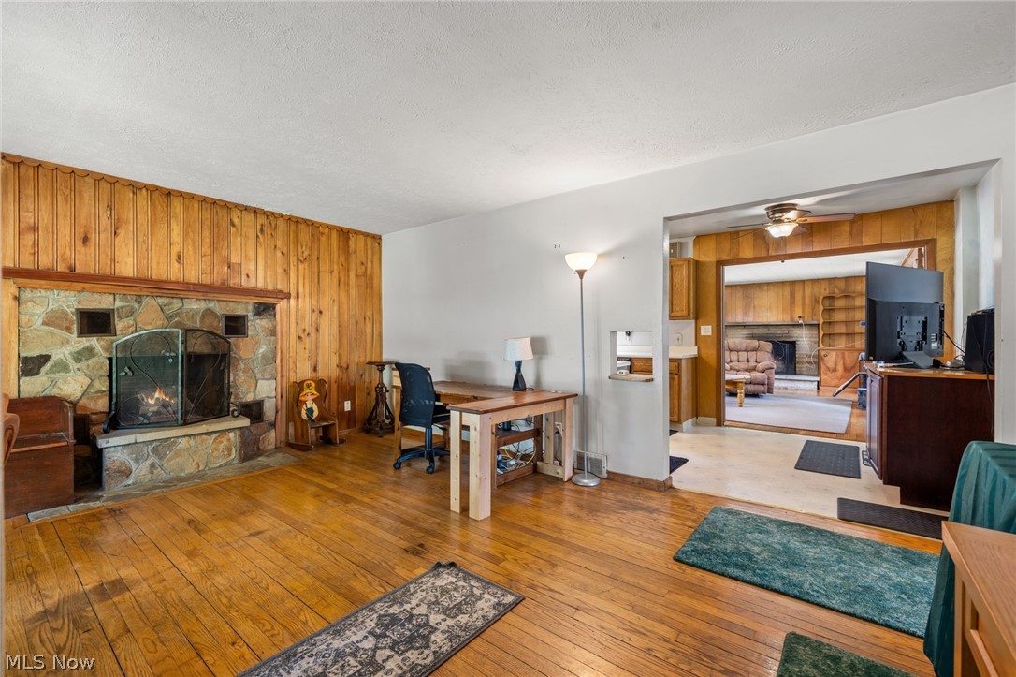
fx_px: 423
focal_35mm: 15
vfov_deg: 77.3
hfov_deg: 100.4
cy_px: 338
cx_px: 508
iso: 250
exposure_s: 1.3
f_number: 9
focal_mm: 15
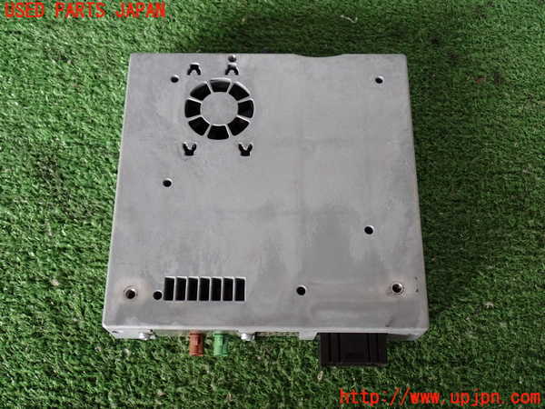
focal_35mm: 38
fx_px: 598
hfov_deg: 49.0
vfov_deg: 37.7
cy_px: 204
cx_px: 272
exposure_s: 1/80
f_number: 2.7
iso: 160
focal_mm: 6.83
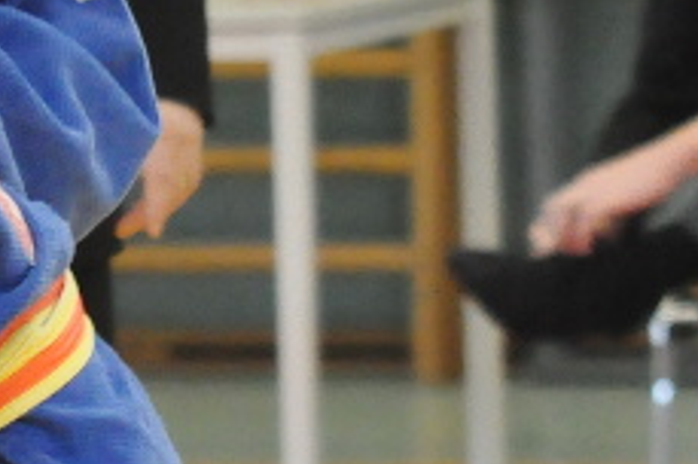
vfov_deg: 2.8
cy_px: 368
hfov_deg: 4.3
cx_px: -189
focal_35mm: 482
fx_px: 9332
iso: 2500
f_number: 2.8
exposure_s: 1/400
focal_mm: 70
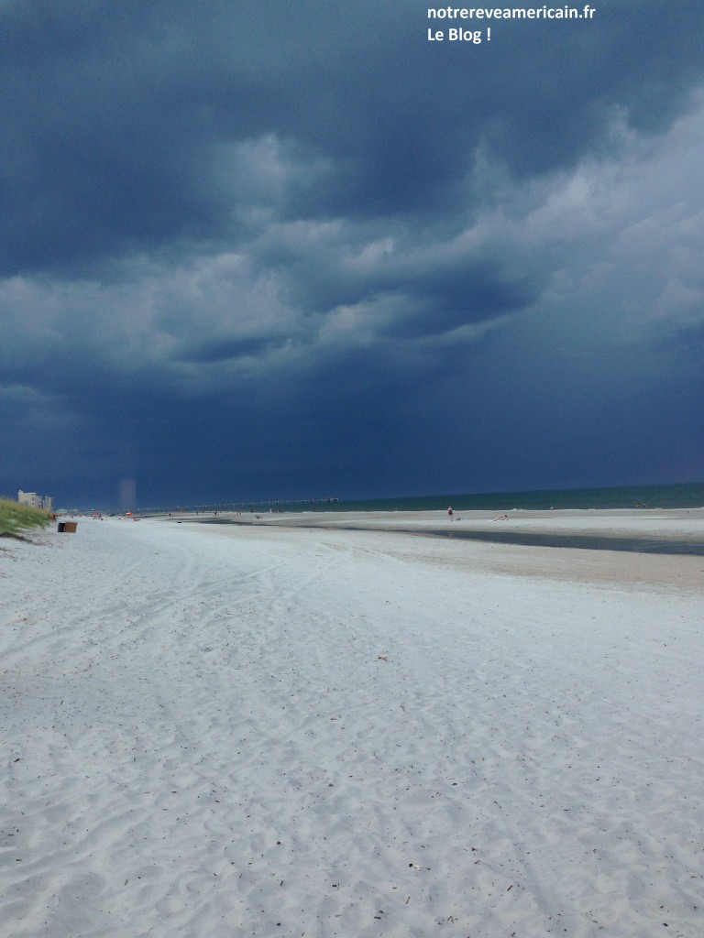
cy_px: 469
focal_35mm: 33
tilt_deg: +1.4
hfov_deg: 42.9
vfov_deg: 55.4
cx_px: 352
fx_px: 895
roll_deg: +2.4
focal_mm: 4.12
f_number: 2.4
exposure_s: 1/1063
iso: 50
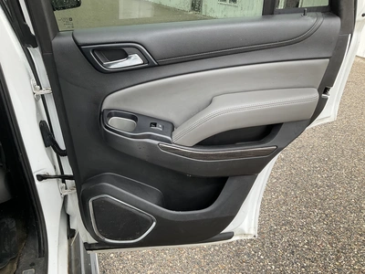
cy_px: 137
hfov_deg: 61.7
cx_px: 182
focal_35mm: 29
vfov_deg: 48.2
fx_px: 306
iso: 32
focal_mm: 3
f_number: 1.8
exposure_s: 1/122
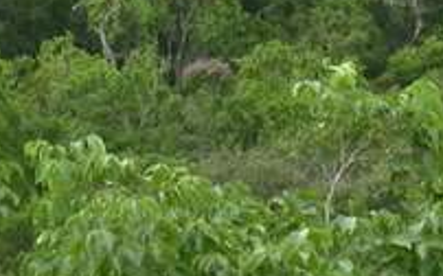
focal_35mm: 349
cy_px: -212
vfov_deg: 3.7
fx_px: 4211
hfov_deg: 6.0
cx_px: 140
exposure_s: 1/288
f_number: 4.1
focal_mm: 17.3
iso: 100
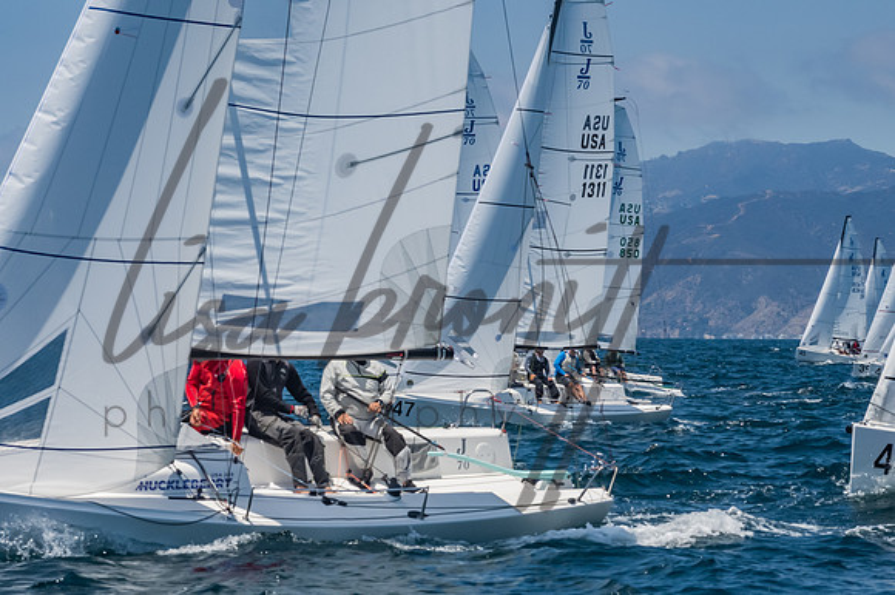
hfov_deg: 12.5
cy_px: 298
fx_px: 4100
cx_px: 448
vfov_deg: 8.3
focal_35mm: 165
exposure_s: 1/1250
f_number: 14
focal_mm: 110
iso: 640
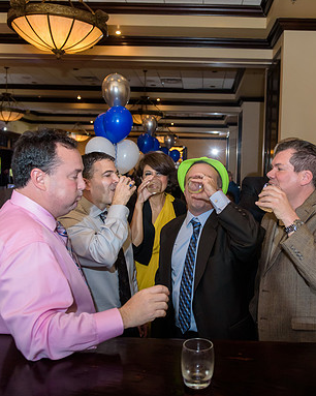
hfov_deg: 39.8
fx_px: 433
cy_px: 198
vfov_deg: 49.1
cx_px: 199
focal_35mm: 37
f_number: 3.2
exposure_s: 1/125
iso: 1600
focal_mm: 26
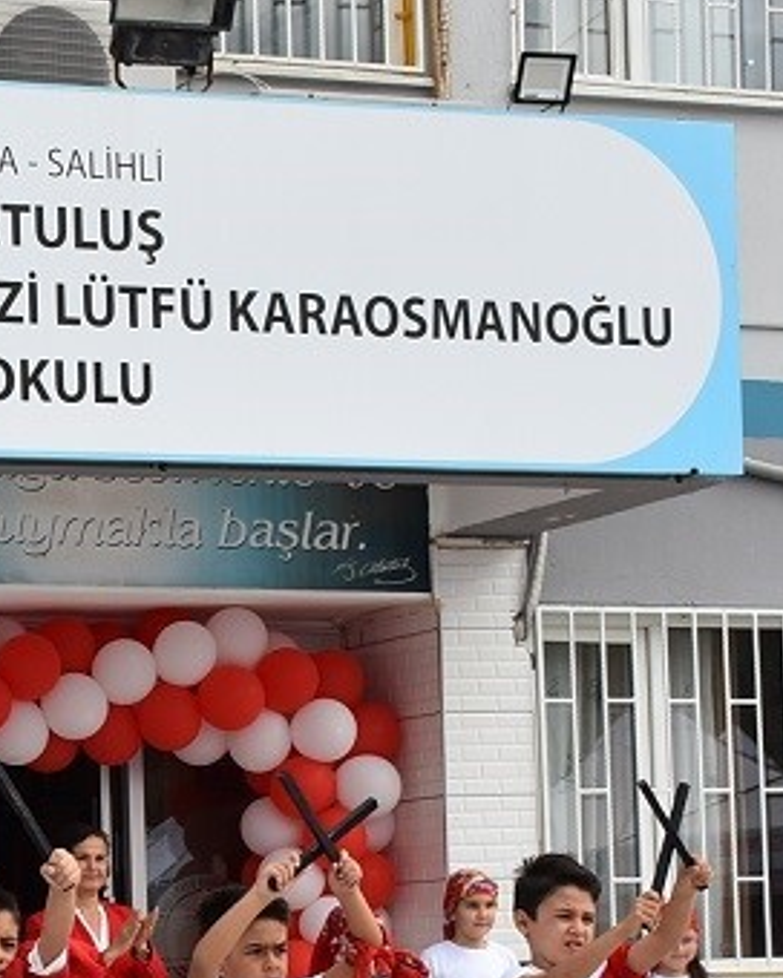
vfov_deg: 16.0
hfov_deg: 12.5
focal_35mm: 119
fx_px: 3447
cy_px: 863
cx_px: -298
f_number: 8
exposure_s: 1/500
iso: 180
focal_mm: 24
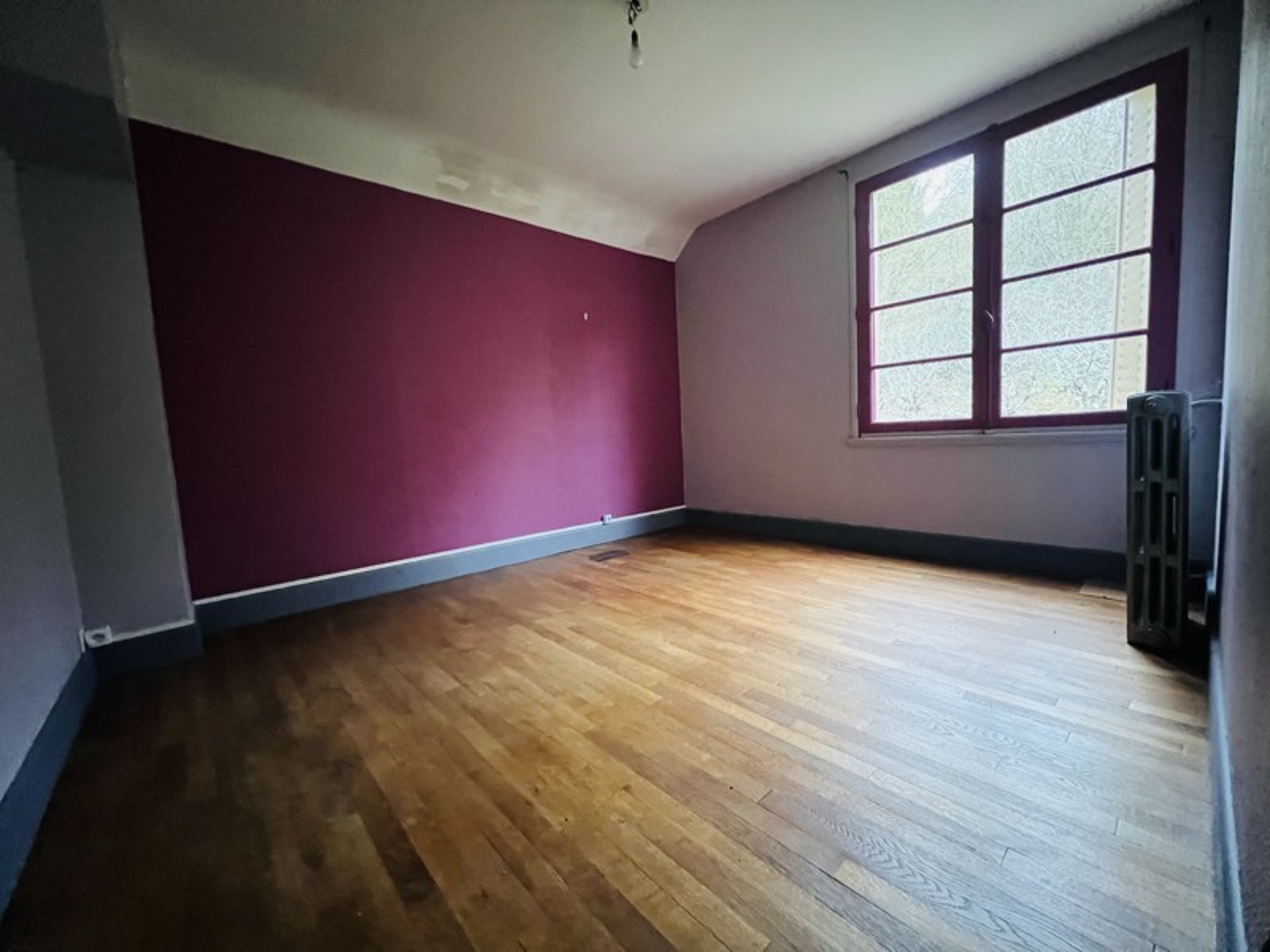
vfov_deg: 89.9
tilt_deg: -5.1
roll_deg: +2.5
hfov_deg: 106.2
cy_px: 476
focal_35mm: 13
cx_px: 635
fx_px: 477
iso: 1250
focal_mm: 1.57
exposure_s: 1/37
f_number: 1.8
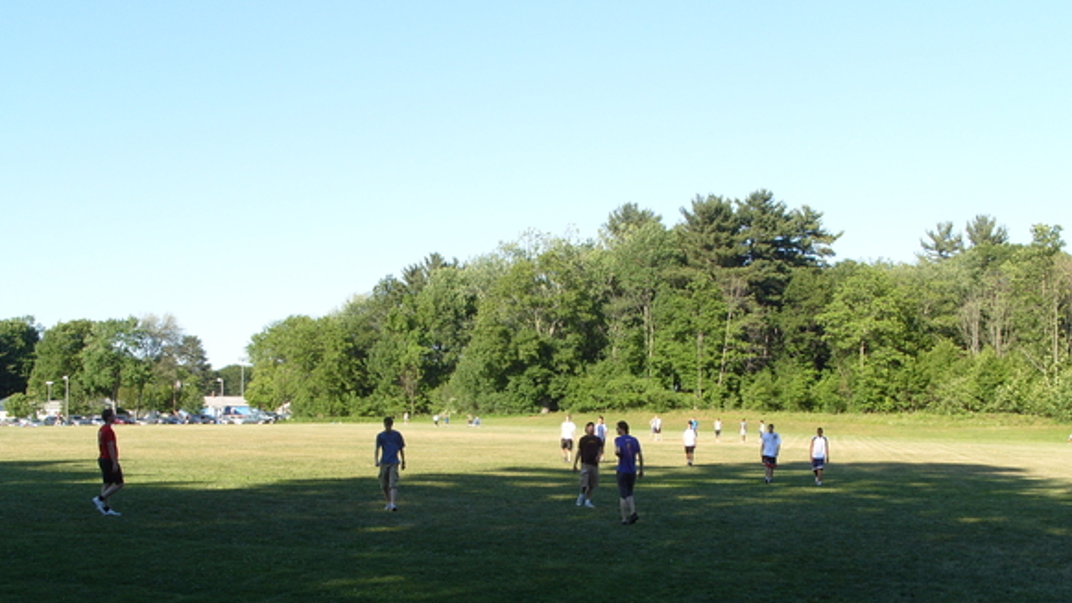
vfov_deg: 28.1
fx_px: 1194
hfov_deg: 48.3
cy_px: 424
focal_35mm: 42
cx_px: 518
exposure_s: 1/250
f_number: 5.3
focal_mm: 7.8
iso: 80
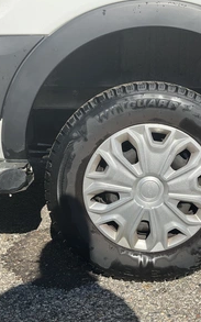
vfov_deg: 47.2
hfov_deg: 30.0
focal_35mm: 42
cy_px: 158
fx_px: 368
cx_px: 150
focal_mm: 3
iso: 25
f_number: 1.8
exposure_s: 1/1912
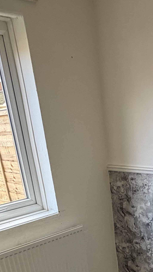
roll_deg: +4.6
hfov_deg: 24.0
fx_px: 346
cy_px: 296
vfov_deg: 36.6
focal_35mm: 48
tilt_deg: -27.9
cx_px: 147
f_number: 2.2
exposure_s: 1/121
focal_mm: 2.22
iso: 250
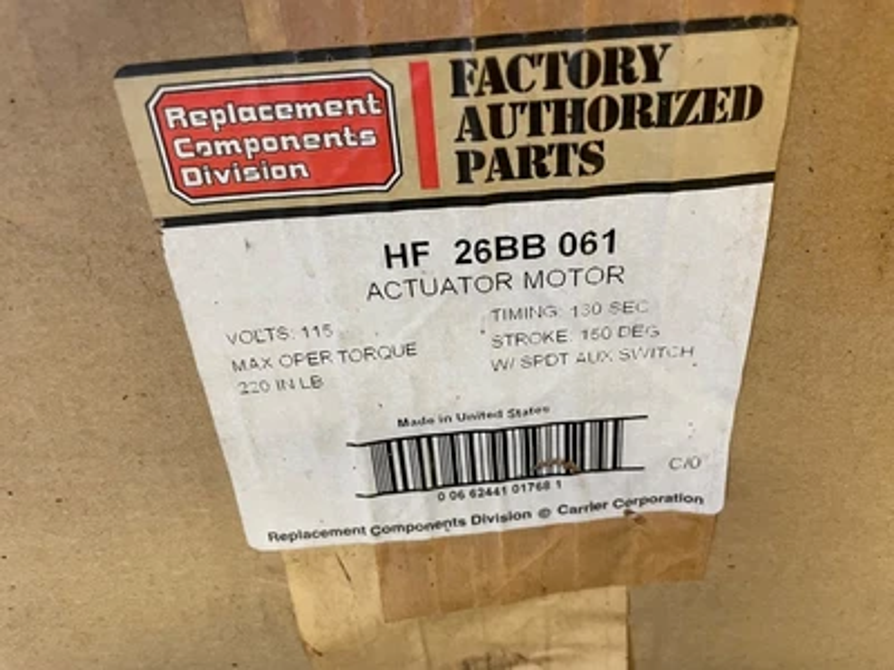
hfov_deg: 67.3
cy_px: 335
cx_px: 447
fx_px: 671
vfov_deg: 53.1
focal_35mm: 26
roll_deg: +3.4
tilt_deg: -27.2
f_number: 1.6
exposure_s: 1/59
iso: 200
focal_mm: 4.2
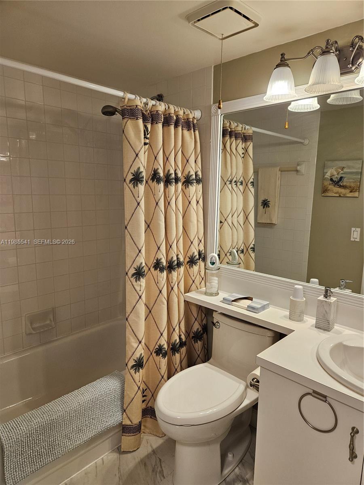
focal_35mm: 23
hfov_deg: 58.9
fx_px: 322
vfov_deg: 73.9
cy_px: 242
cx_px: 182
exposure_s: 1/120
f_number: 1.8
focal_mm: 5.4
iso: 160
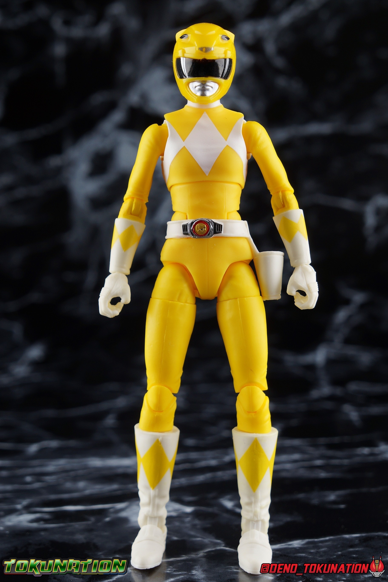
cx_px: 194
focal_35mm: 66
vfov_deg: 30.5
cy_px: 291
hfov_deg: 20.6
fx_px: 1067
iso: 100
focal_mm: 44
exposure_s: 1/15
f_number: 8
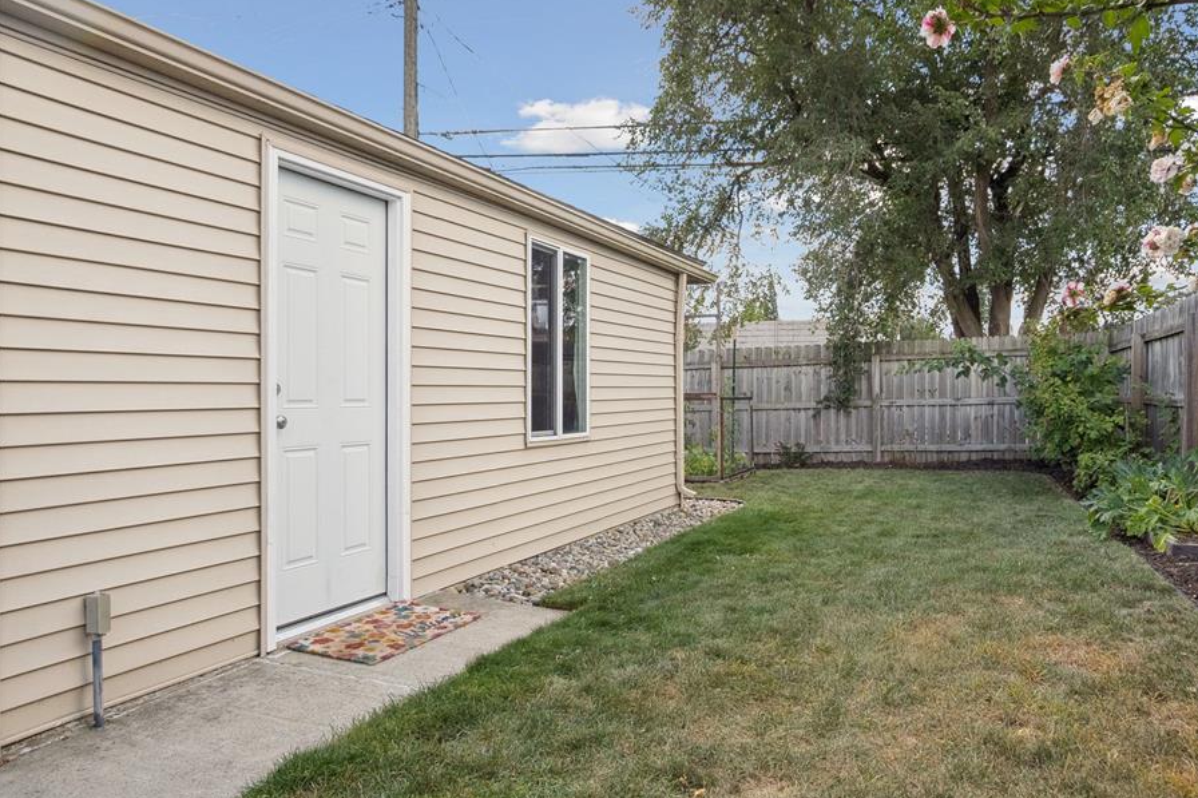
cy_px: 404
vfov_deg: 53.1
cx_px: 682
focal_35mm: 24
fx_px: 798
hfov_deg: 73.4
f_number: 8
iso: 1000
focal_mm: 14
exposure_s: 1/1000
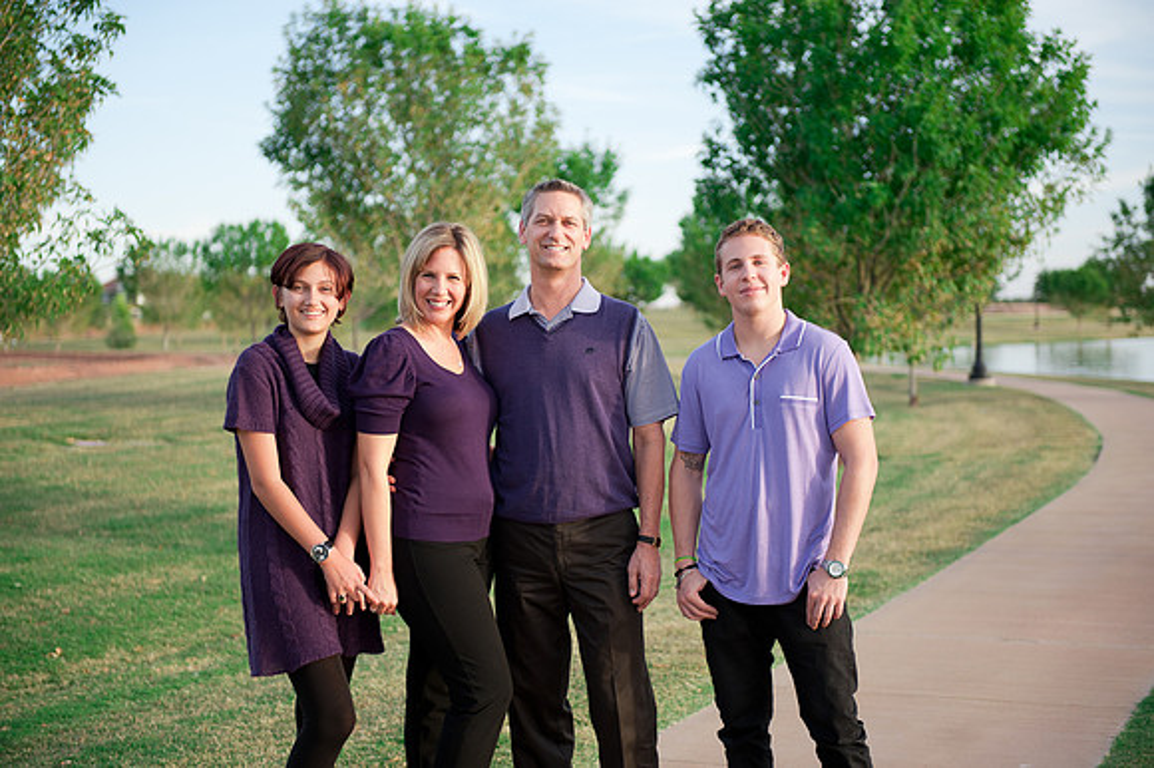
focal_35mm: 62
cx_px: 577
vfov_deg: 21.9
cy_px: 384
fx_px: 1986
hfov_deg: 32.4
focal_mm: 62
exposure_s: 1/500
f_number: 2.8
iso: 200
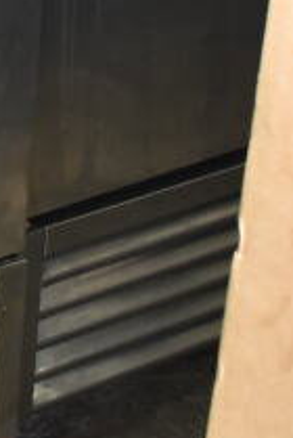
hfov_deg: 8.9
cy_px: -233
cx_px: -343
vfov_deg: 13.4
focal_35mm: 144
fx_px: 1752
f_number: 5
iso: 1600
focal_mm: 22
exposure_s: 1/100
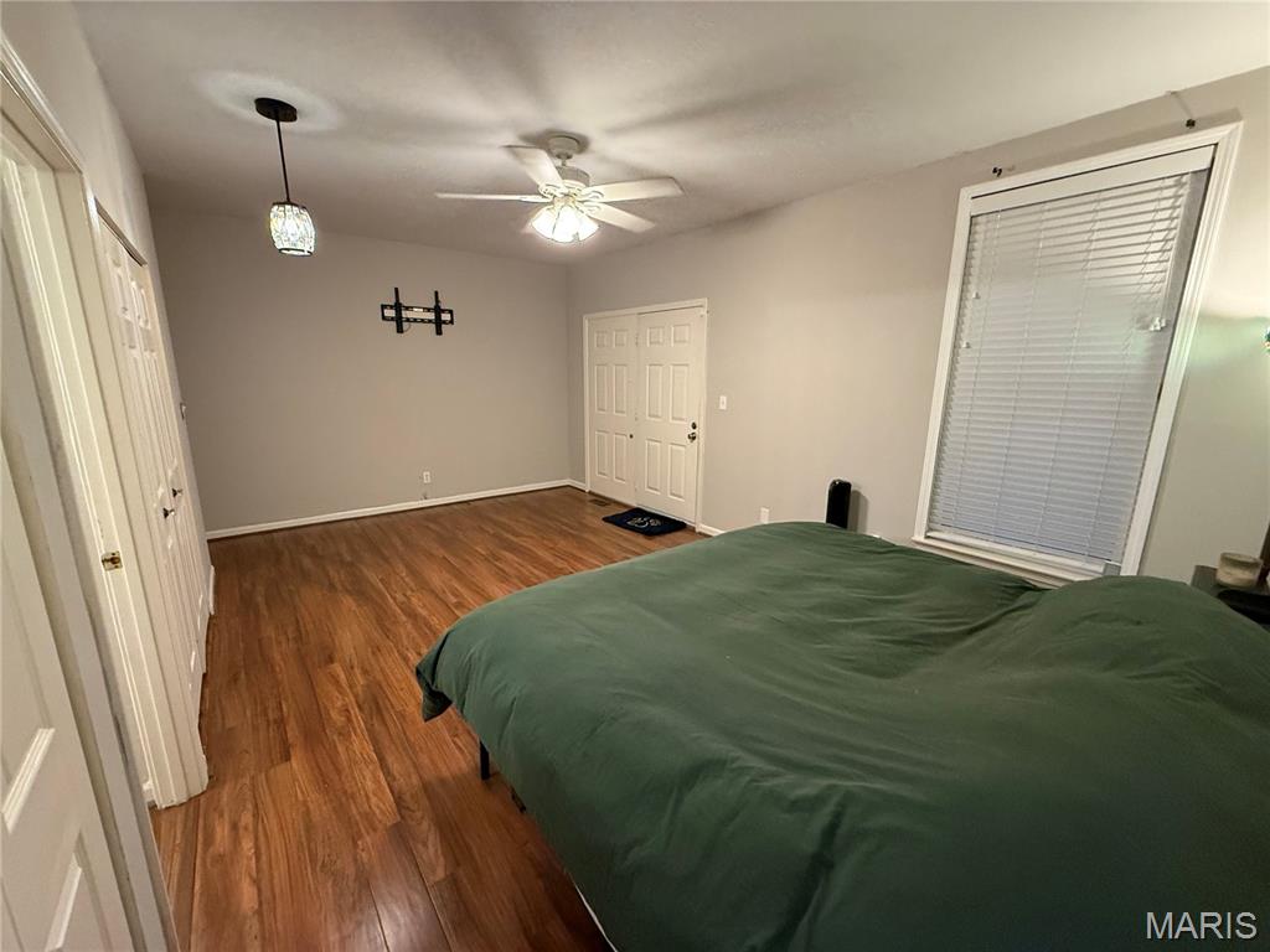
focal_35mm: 14
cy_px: 476
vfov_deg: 85.7
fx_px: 514
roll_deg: -0.3
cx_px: 635
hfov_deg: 102.1
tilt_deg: -13.0
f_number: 2.2
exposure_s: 1/60
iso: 500
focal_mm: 2.22
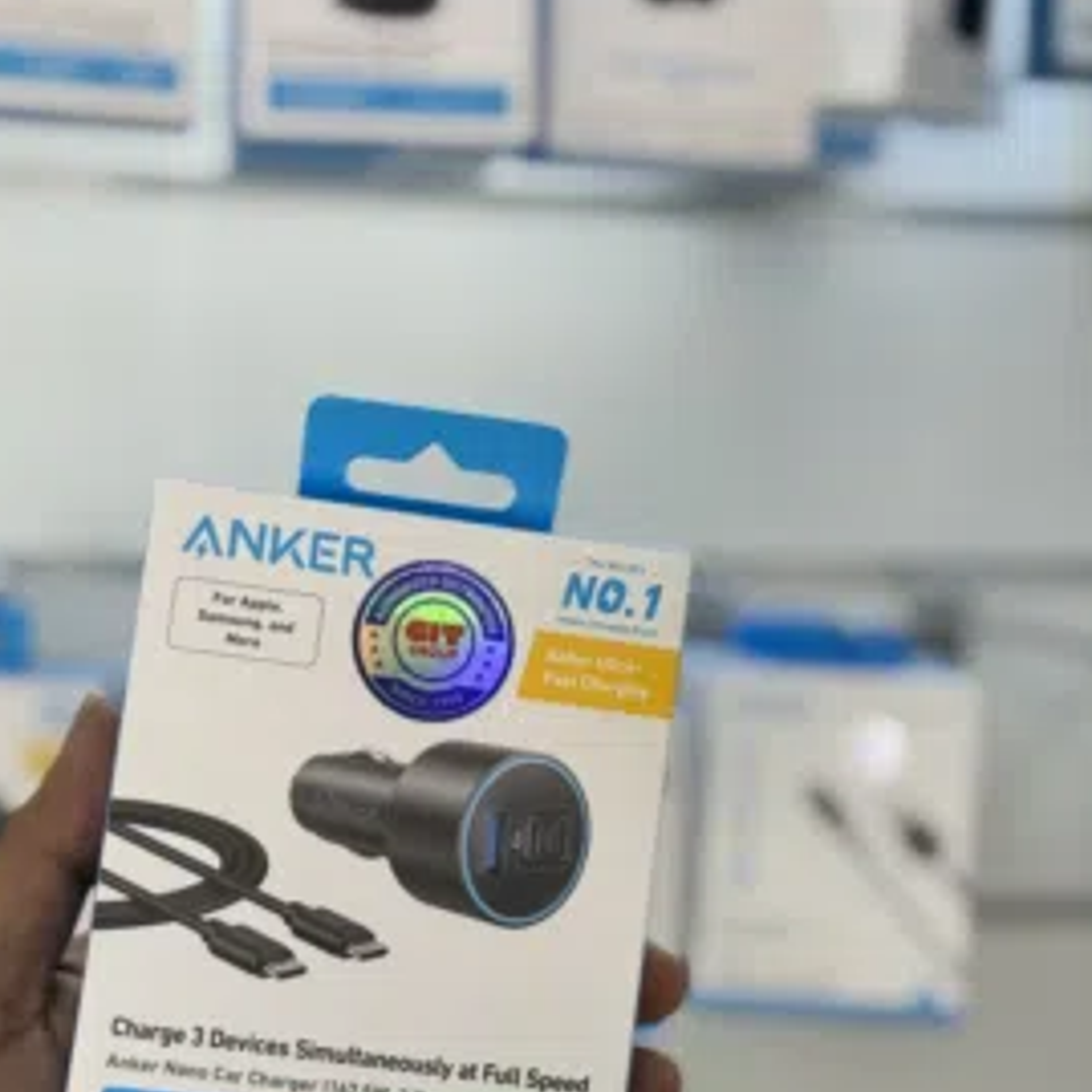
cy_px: 723
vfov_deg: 27.1
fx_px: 2248
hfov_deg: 27.3
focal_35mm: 63
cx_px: 487
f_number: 1.78
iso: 50
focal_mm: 6.76
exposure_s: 1/121
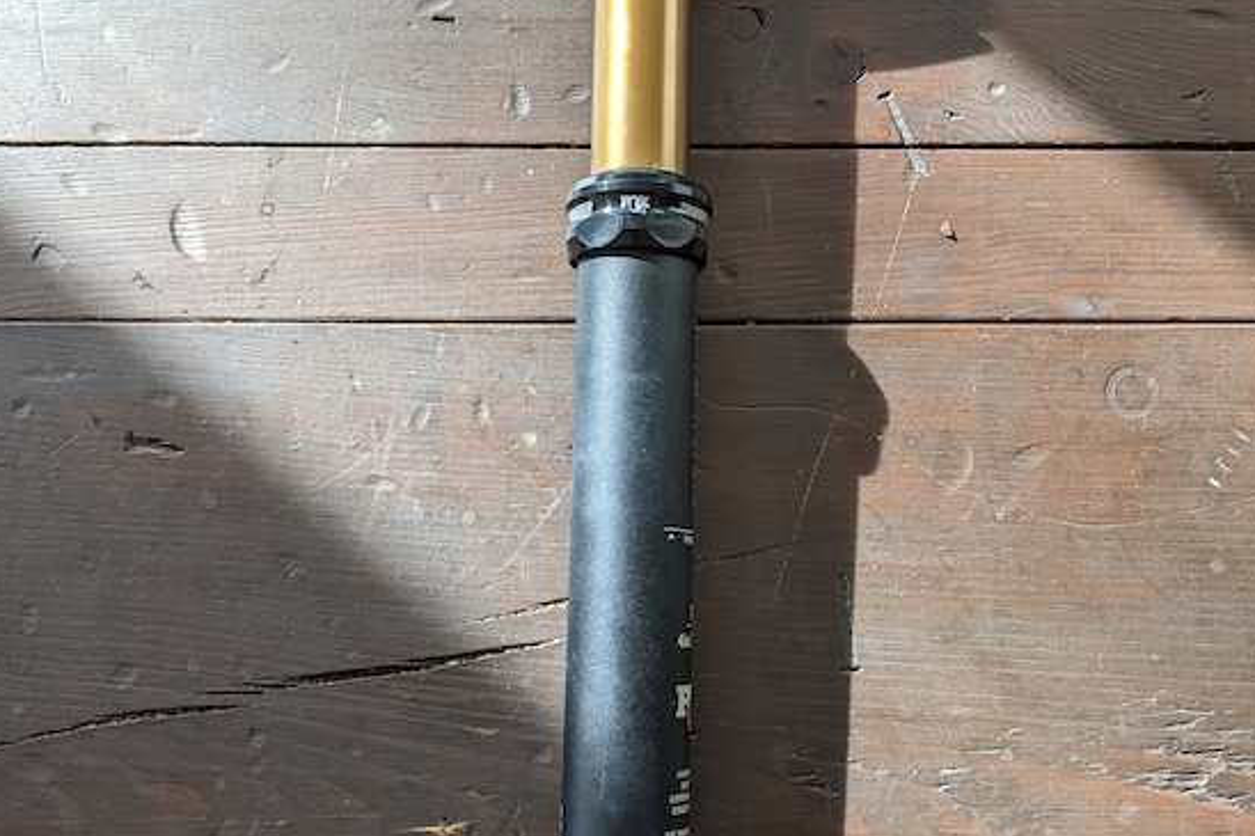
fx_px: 1429
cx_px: 673
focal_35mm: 41
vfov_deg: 32.6
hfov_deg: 47.4
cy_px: 415
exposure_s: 1/235
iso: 48
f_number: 1.73
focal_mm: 4.38
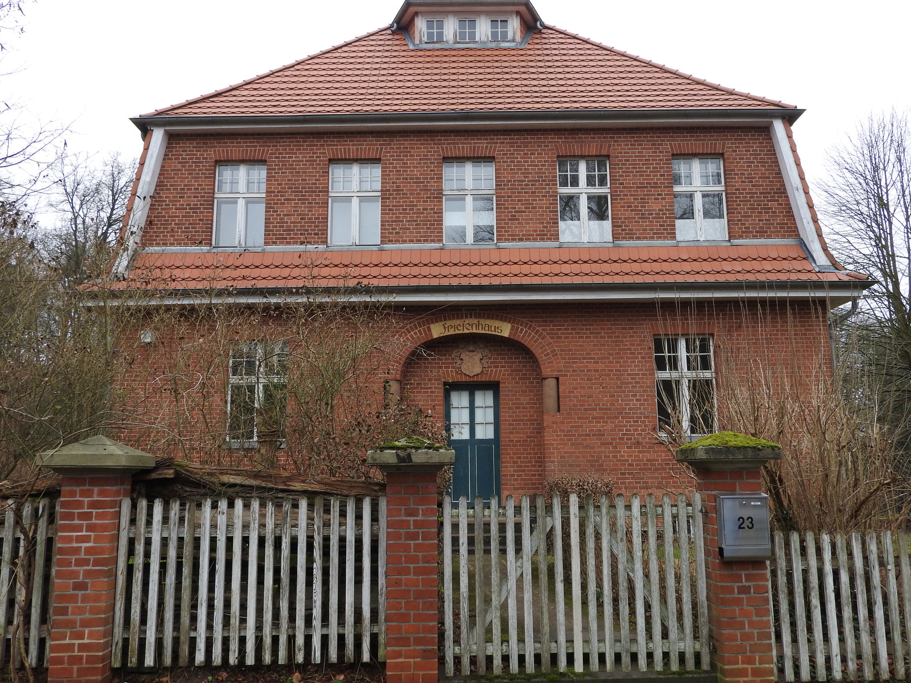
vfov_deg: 45.4
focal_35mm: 31
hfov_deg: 58.3
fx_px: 816
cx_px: 464
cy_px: 331
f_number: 3.5
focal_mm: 5.4
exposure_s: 1/100
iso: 100
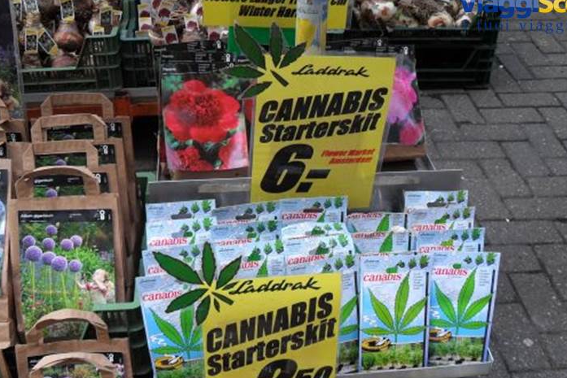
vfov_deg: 28.5
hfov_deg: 41.8
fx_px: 740
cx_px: 332
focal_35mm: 47
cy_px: 254
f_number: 2.8
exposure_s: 1/60
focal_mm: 6.2
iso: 100
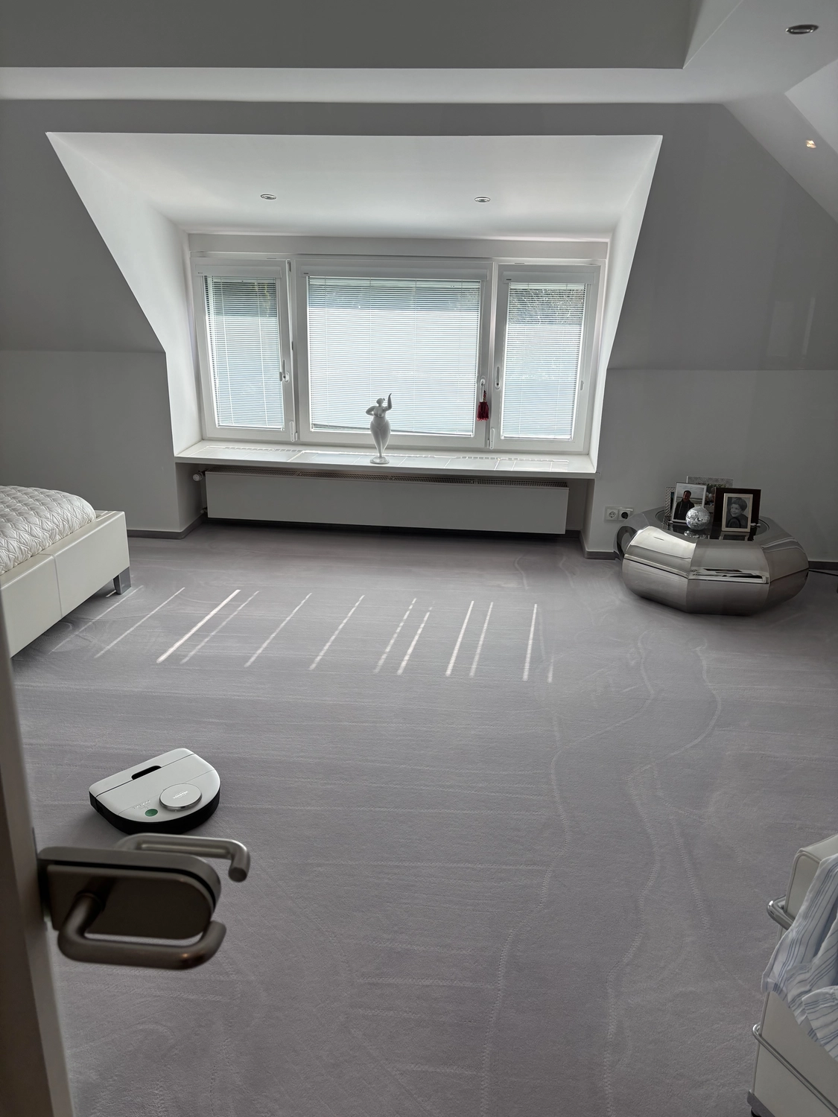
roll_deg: -2.9
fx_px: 839
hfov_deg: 53.1
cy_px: 558
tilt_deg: -20.0
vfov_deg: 67.3
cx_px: 419
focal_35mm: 26
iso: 50
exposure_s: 1/261
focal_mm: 5.96
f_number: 1.6
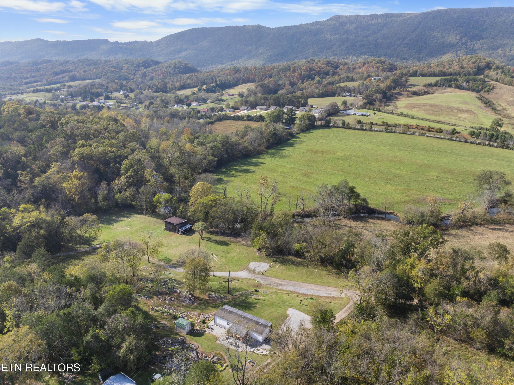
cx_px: 257
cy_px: 192
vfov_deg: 56.8
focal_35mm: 24
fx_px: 356
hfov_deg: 71.6
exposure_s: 1/400
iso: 220
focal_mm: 12.29
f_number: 2.8
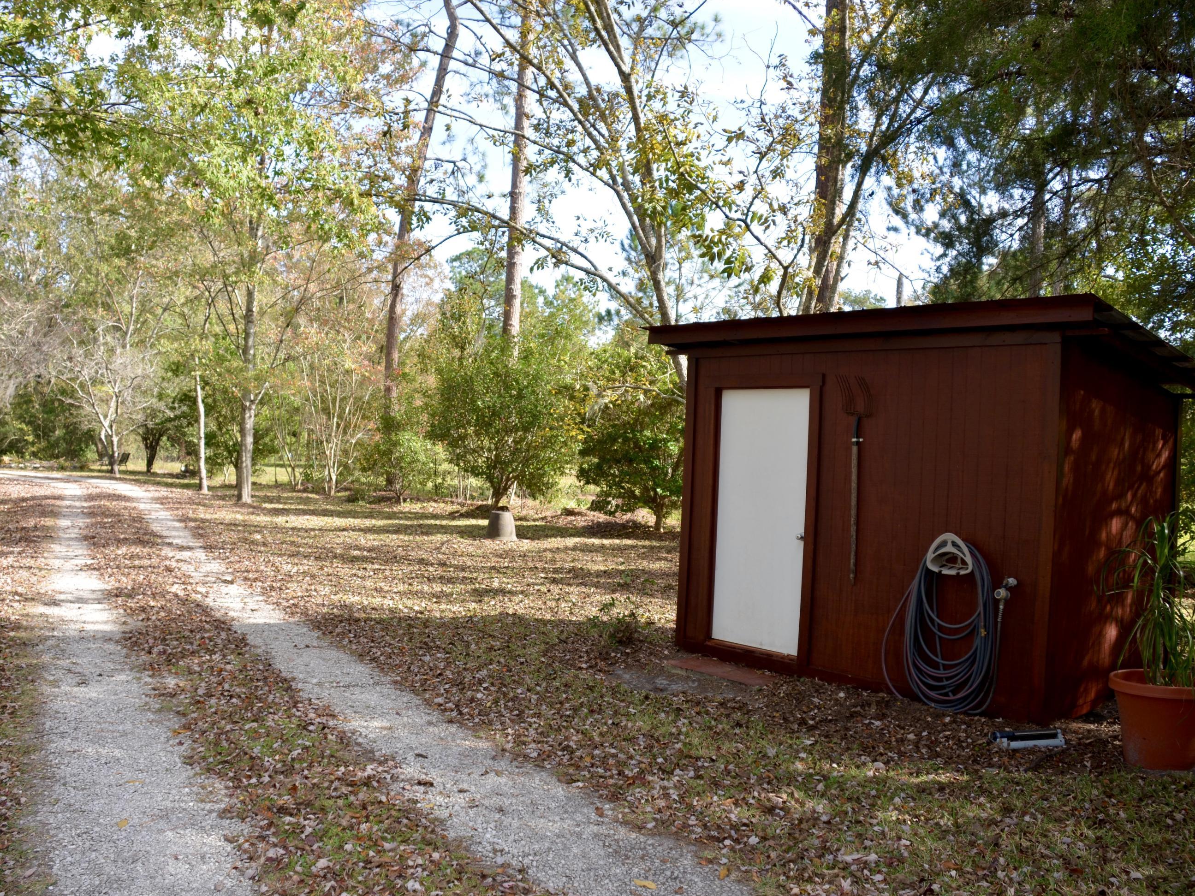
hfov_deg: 59.9
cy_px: 450
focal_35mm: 30
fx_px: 1036
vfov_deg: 46.8
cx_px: 573
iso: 110
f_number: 4
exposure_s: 1/250
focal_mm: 18
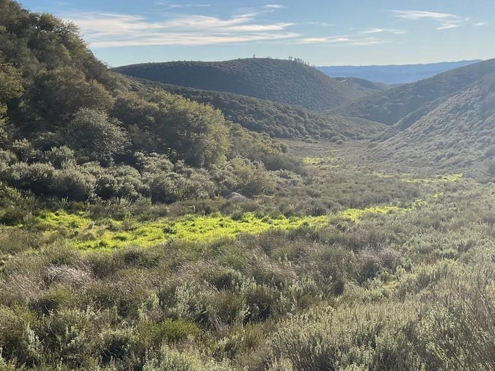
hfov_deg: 48.5
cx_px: 313
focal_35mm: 38
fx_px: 543
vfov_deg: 37.7
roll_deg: +1.7
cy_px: 186
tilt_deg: -13.0
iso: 16
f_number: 1.8
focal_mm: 3
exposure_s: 1/2427
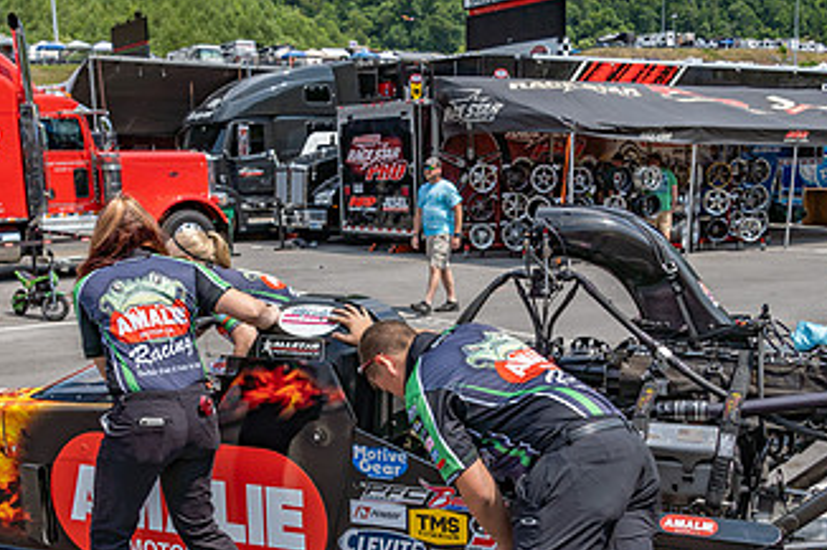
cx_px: 395
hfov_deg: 39.6
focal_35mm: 50
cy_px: 411
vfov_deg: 26.6
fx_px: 1148
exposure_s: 1/1000
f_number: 4.5
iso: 100
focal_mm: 18
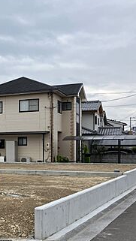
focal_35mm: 57
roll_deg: +0.0
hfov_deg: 19.0
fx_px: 365
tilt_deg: +0.8
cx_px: -57
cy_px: 159
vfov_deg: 36.2
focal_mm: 3.99
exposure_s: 1/674
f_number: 1.8
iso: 32
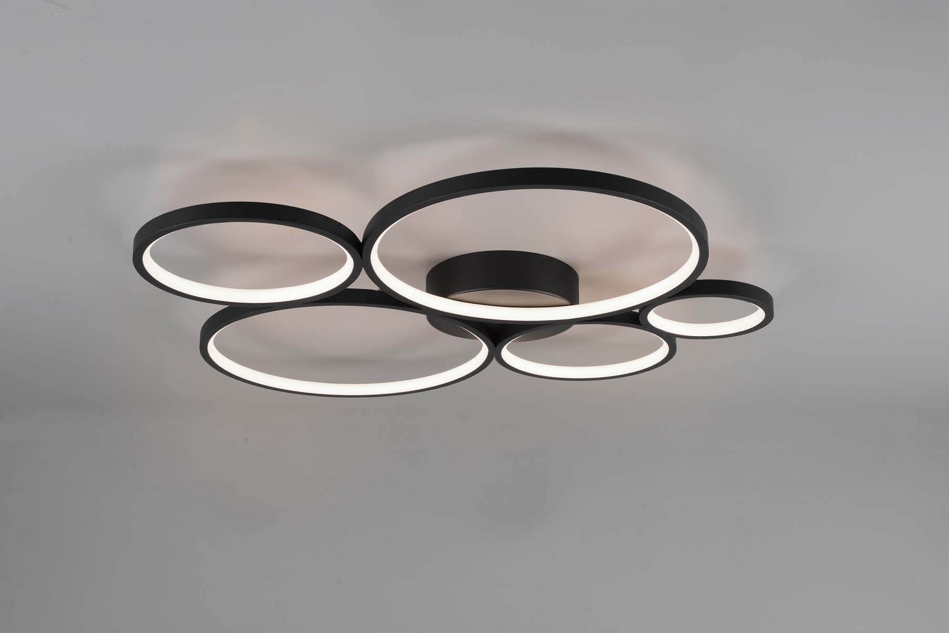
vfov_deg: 29.3
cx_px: 474
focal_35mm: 46
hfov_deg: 42.7
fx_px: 1213
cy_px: 316
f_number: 14
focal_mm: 46
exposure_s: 1/8
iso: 100
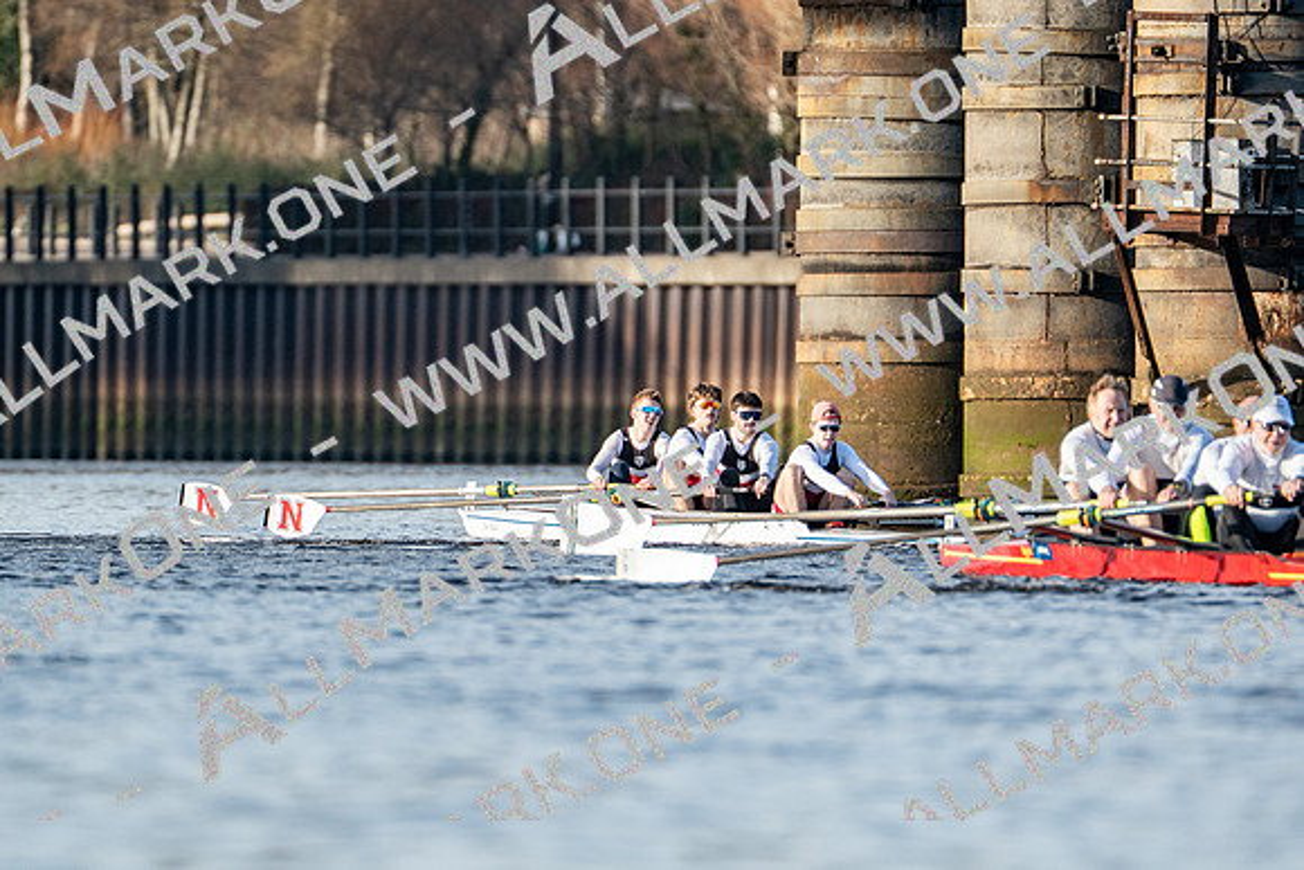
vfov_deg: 1.5
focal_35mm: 900
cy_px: 435
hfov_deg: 2.3
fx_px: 32606
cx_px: 652
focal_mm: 600
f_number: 6.3
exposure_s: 1/2000
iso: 1000
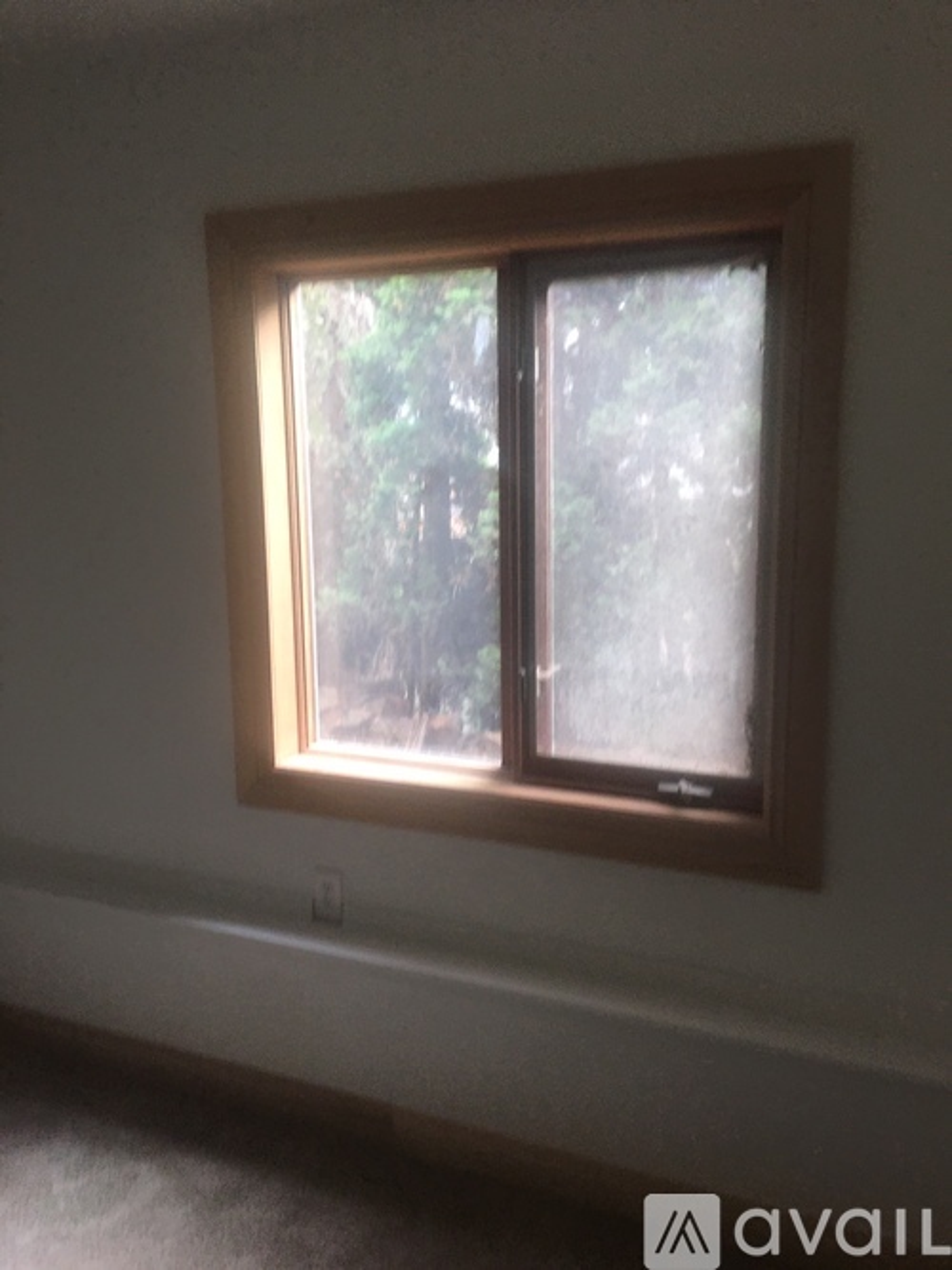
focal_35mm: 29
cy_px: 635
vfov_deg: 61.7
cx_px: 476
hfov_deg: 48.2
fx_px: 1064
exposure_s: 1/30
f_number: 2.2
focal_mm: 4.15
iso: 40
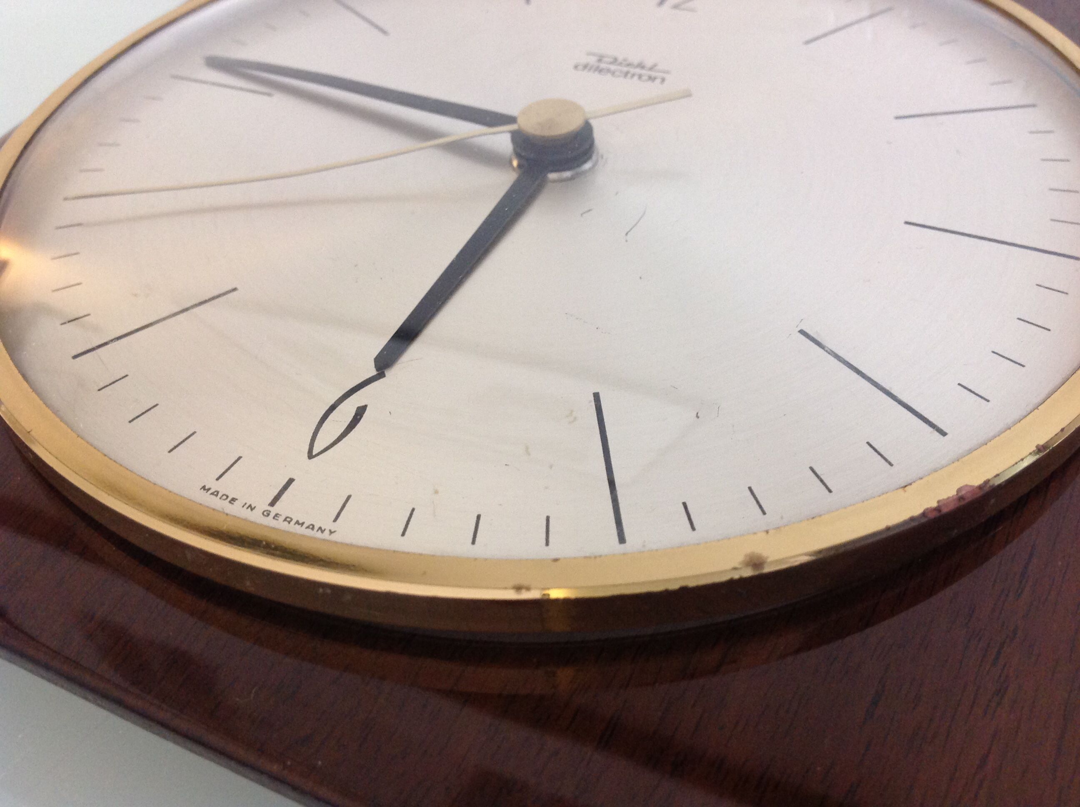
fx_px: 1090
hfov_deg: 52.7
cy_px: 404
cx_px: 540
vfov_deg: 40.6
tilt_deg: -46.1
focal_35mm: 35
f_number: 2.4
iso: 200
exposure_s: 1/15
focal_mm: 4.28
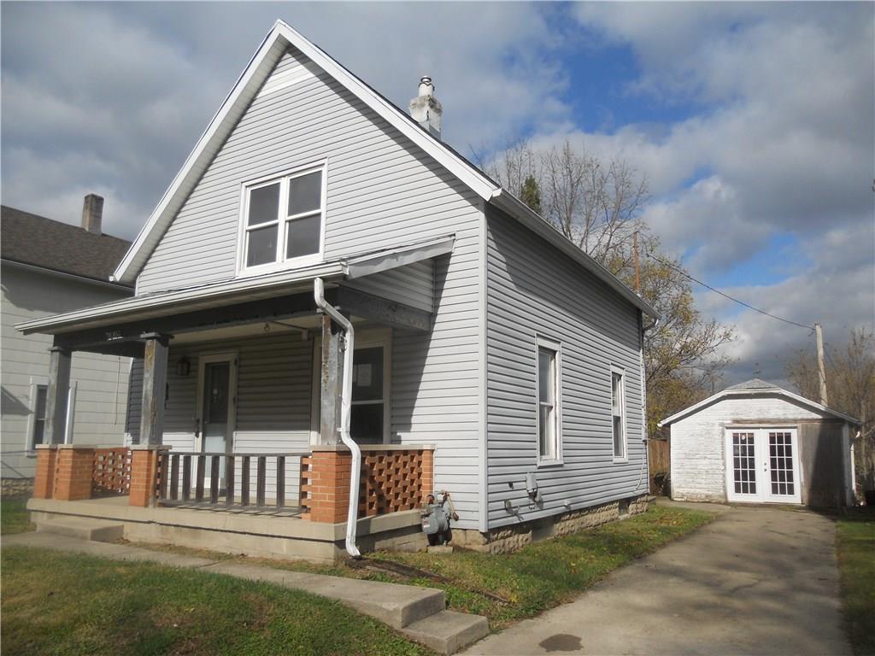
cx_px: 438
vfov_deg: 51.4
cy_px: 328
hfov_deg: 65.3
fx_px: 682
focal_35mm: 27
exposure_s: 1/2000
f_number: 8
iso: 80
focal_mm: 4.9
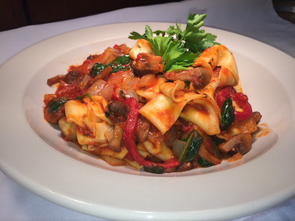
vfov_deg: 48.2
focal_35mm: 29
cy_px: 110
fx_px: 247
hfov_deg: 61.7
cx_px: 148
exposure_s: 1/342
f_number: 2.2
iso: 32
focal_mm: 4.15
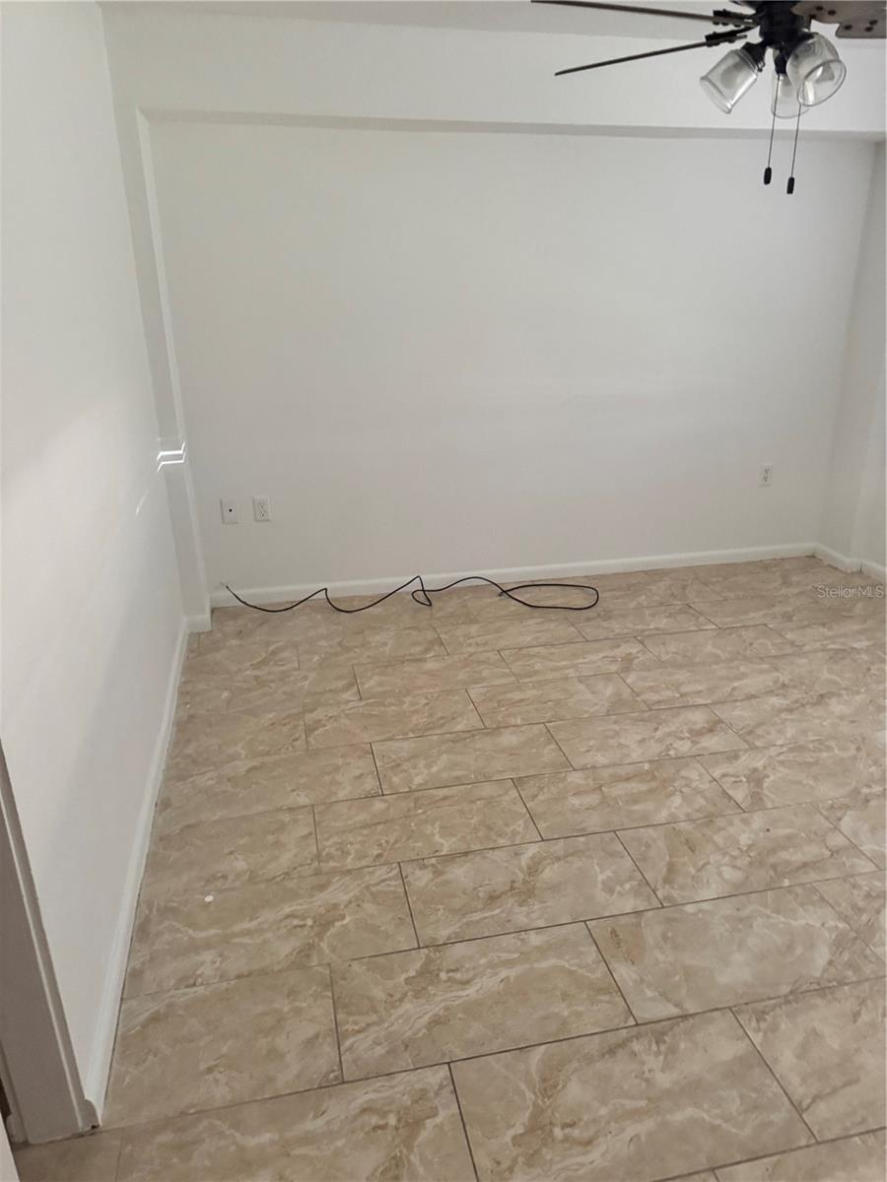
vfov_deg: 71.6
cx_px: 444
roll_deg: +0.3
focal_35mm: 24
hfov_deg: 56.8
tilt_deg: -21.2
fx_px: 820
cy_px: 591
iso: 640
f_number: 1.78
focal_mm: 6.76
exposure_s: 1/60
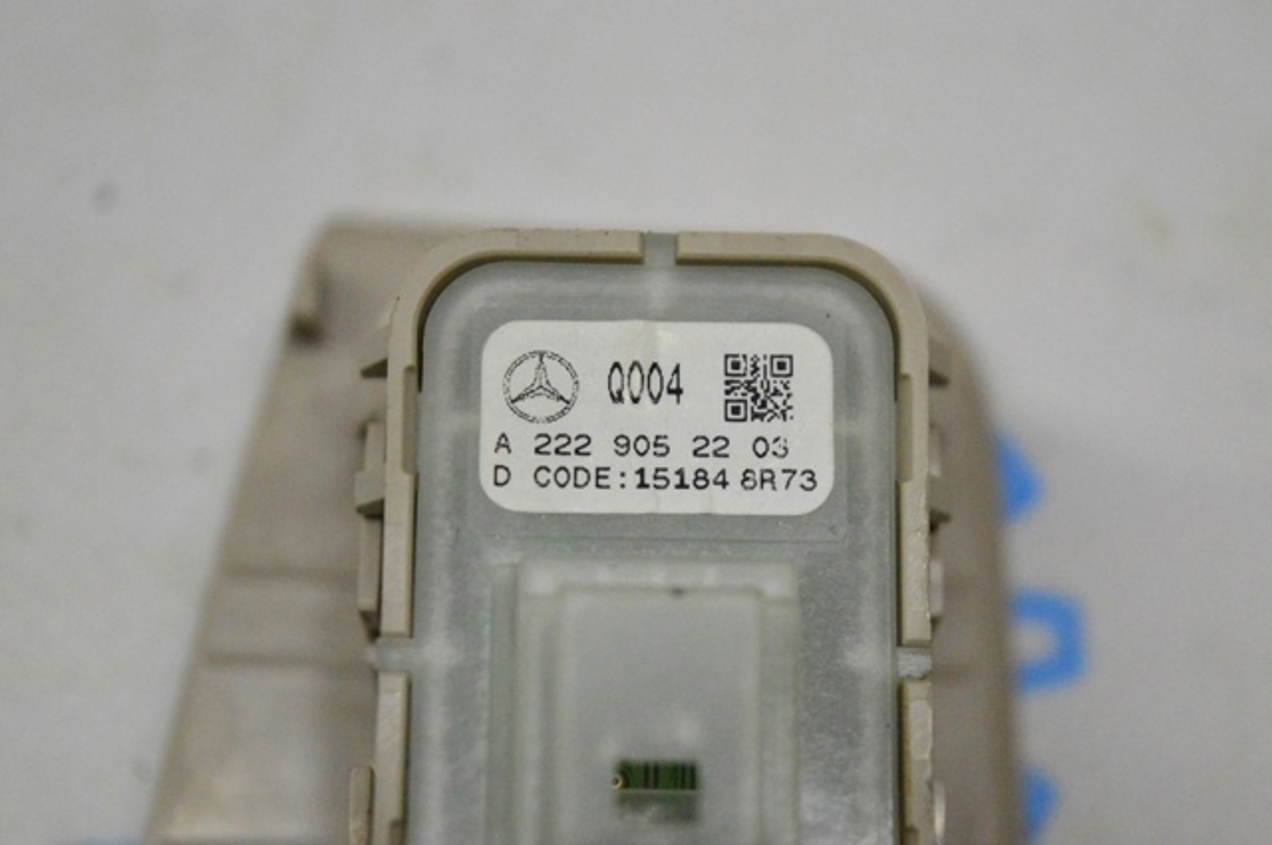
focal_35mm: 82
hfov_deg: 24.6
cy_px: 422
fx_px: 2911
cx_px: 636
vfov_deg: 16.5
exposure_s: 1/800
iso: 6400
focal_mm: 55
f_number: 5.6
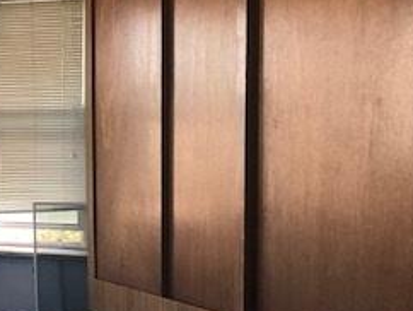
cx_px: -80
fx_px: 884
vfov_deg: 19.9
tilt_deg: -6.5
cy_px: 198
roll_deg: +0.6
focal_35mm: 74
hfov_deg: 24.0
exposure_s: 1/30
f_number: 1.8
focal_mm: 4
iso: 40
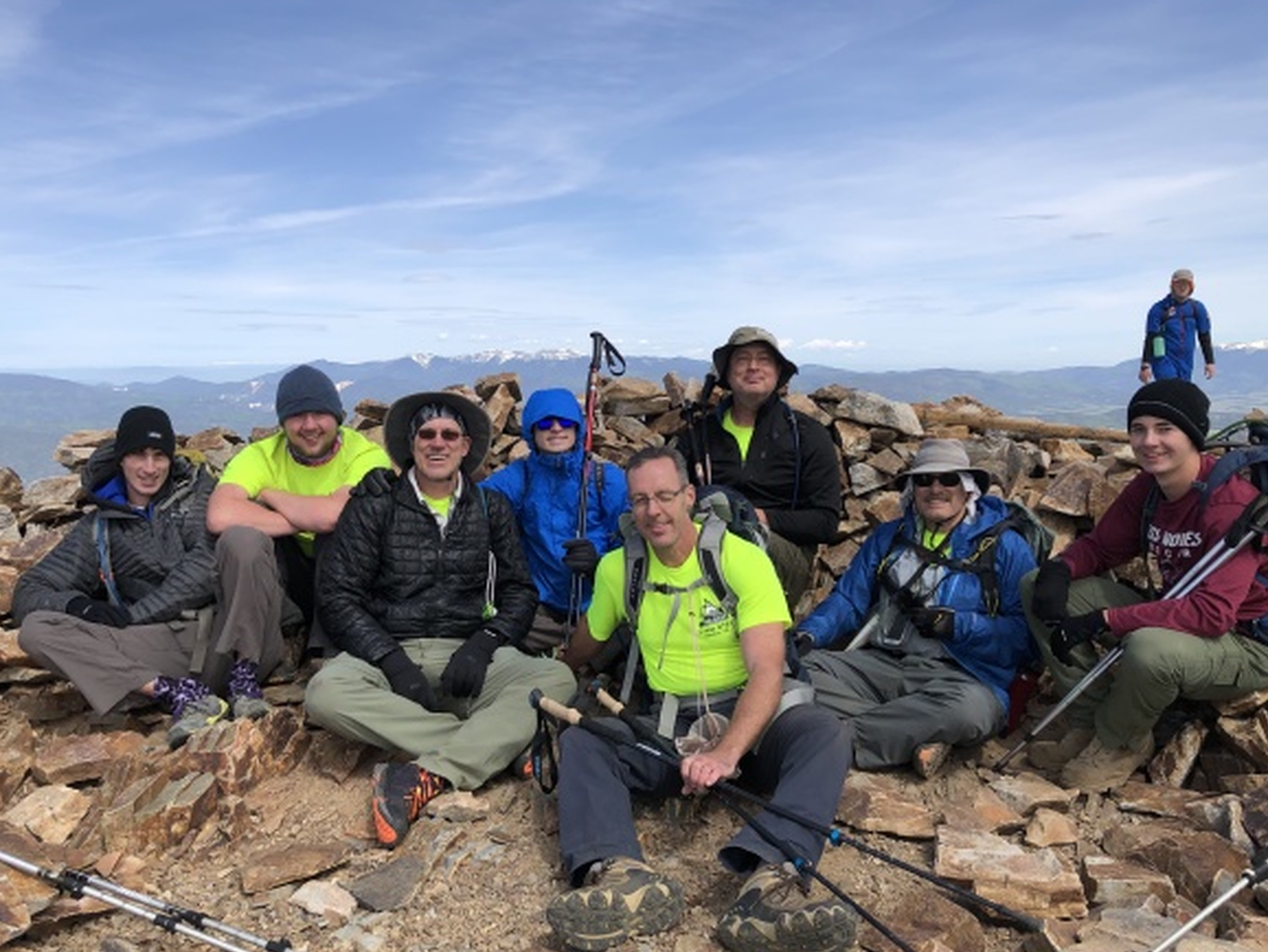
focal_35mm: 31
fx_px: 1136
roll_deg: +1.5
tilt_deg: -9.9
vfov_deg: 45.5
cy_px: 496
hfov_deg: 58.3
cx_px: 588
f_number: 1.8
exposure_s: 1/1656
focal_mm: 3.99
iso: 20
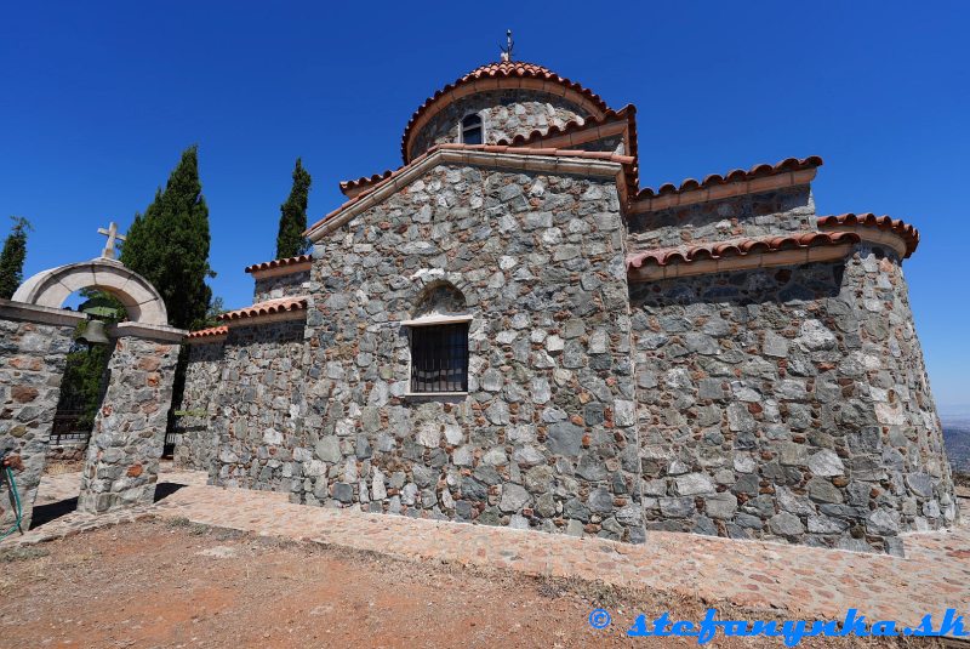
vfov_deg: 81.3
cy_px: 324
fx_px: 378
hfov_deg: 104.2
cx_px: 485
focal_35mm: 14
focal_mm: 14
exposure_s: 1/1250
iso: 100
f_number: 4
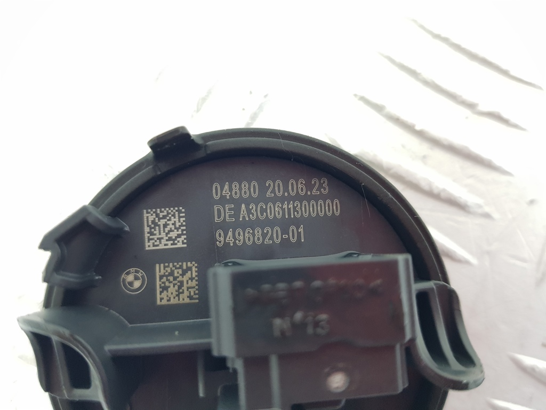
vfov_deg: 53.1
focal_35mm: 26
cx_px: 273
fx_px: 410
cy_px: 205
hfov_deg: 67.3
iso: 250
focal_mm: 4.2
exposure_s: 1/100
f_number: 1.7
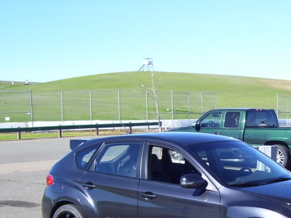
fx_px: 589
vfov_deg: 20.8
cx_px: 206
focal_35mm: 70
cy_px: 177
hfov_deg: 27.5
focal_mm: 6
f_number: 4.8
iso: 80
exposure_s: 1/350
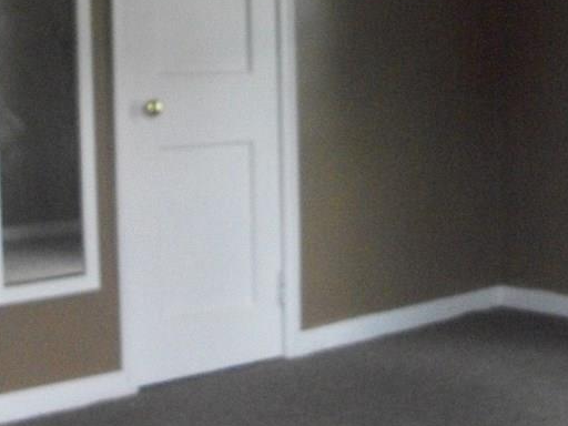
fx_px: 1149
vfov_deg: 20.9
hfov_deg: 27.7
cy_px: 145
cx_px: 205
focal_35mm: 70
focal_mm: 6.3
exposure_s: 1/50
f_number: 3.1
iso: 640
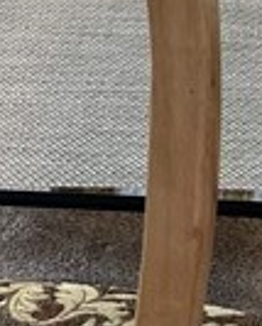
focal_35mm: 195
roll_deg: +1.3
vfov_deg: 8.5
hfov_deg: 7.9
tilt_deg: -8.5
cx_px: 215
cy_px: -608
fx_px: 1884
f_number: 1.6
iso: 64
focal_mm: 5.1
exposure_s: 1/60
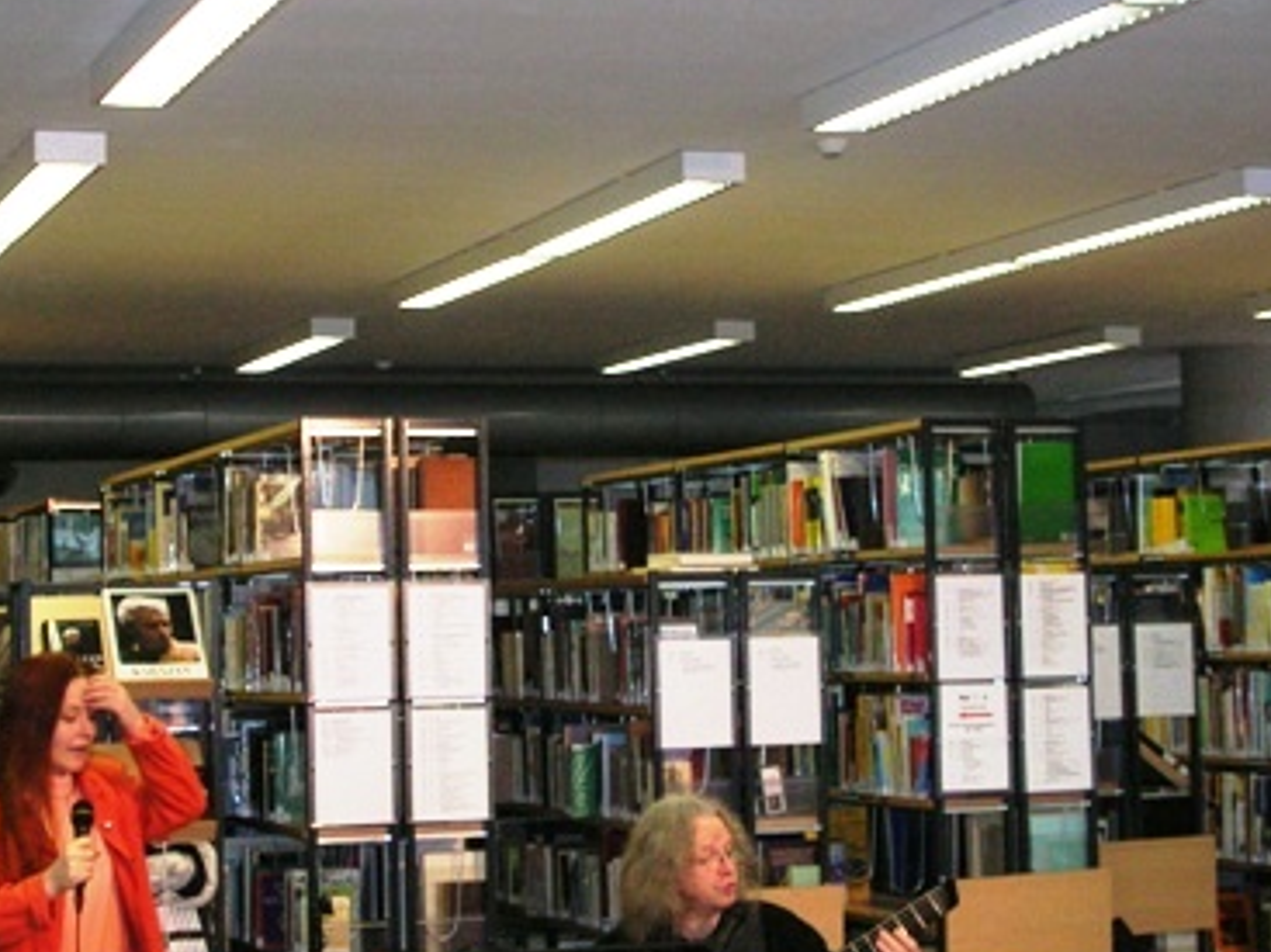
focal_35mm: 81
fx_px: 2973
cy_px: 492
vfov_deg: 18.2
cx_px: 603
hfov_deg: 24.1
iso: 127
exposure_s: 1/60.1
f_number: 3.4
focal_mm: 9.1
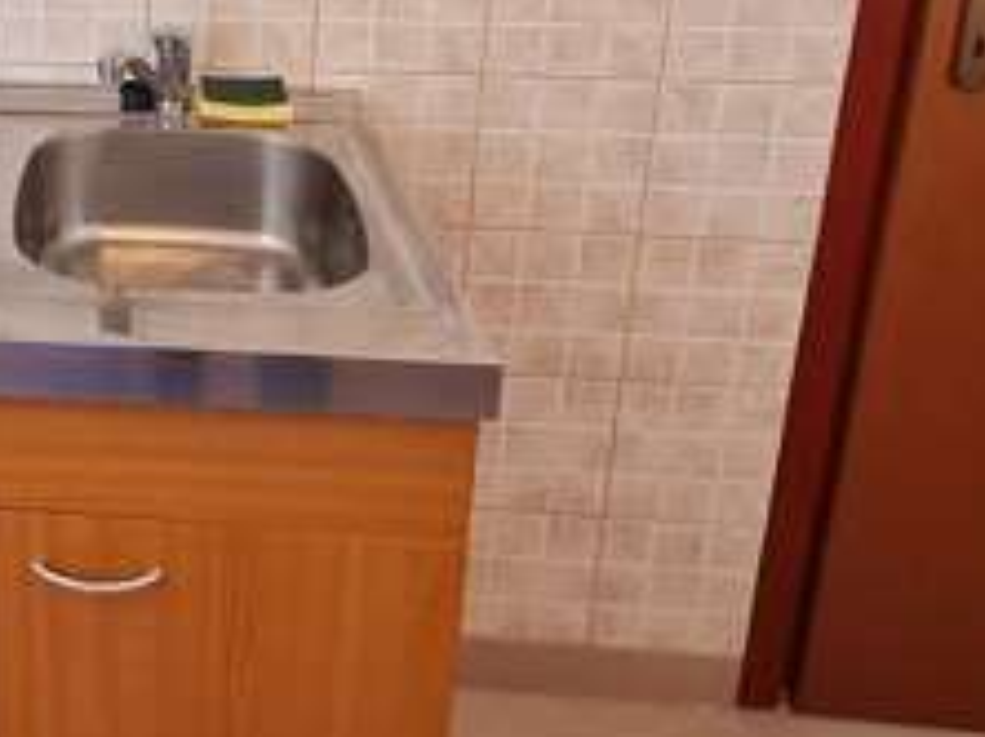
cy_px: -13
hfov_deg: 41.0
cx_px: 2
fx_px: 1137
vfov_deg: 32.7
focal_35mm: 40
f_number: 2.2
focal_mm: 1.74
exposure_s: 1/50
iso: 250
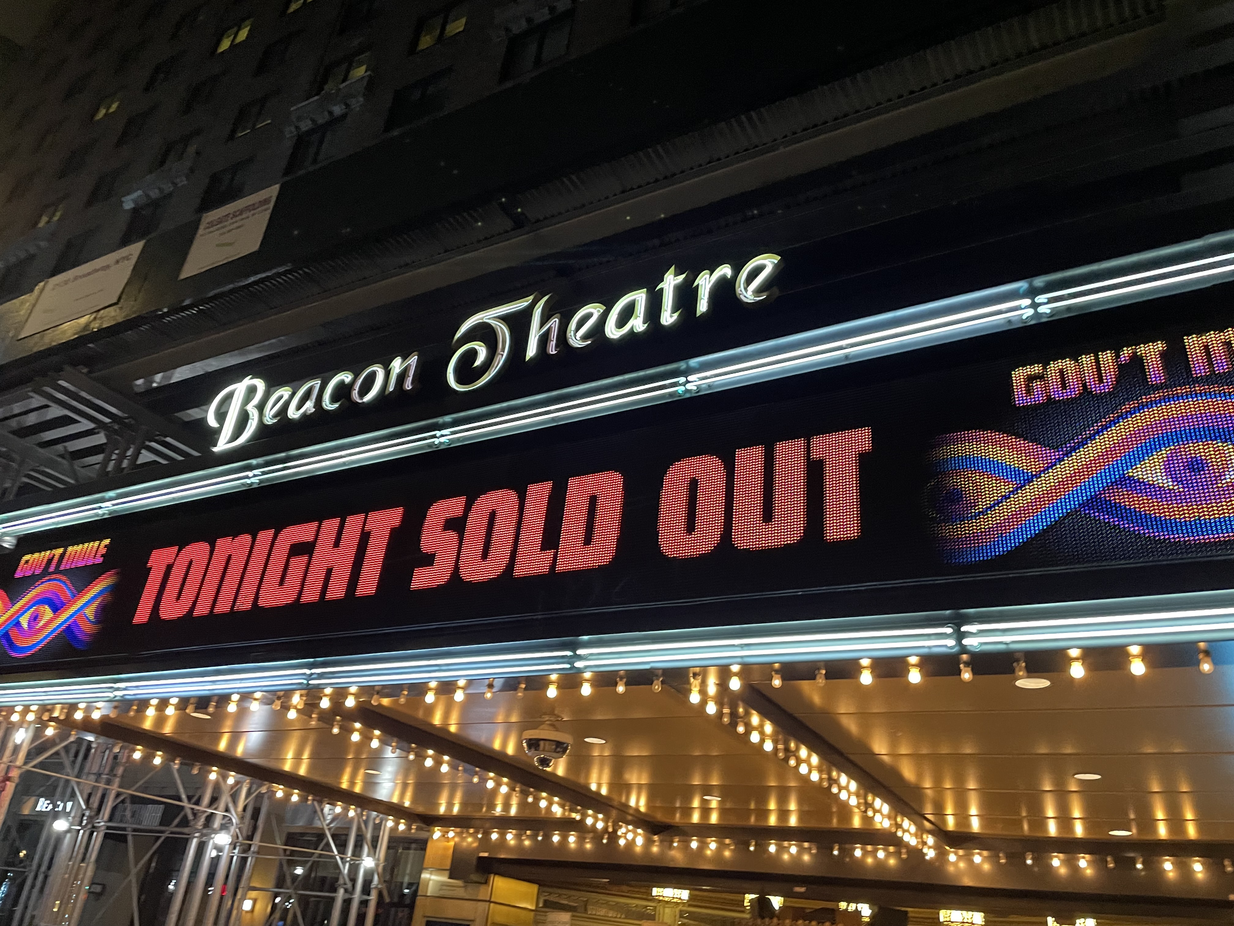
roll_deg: -6.5
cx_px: 617
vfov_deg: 53.1
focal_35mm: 26
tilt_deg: +31.4
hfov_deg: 67.3
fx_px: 927
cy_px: 463
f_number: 1.6
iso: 400
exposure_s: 1/60
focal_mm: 4.2
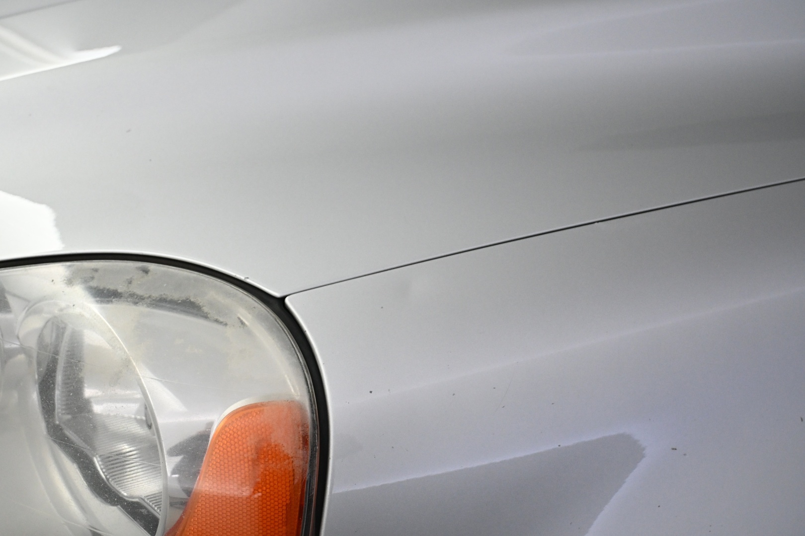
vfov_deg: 22.1
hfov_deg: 32.6
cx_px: 402
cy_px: 268
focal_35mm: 62
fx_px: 1375
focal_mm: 41
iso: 2000
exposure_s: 1/125
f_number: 5.6
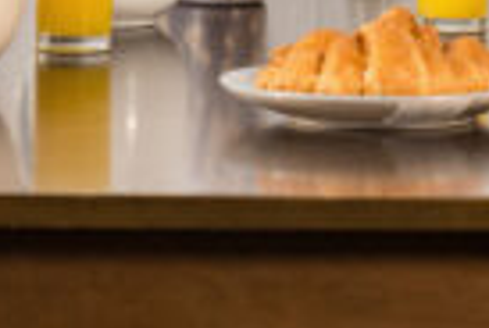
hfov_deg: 9.6
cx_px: 427
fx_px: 2900
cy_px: -346
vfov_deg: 6.3
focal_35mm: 213
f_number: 5
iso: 100
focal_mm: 50
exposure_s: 1/160
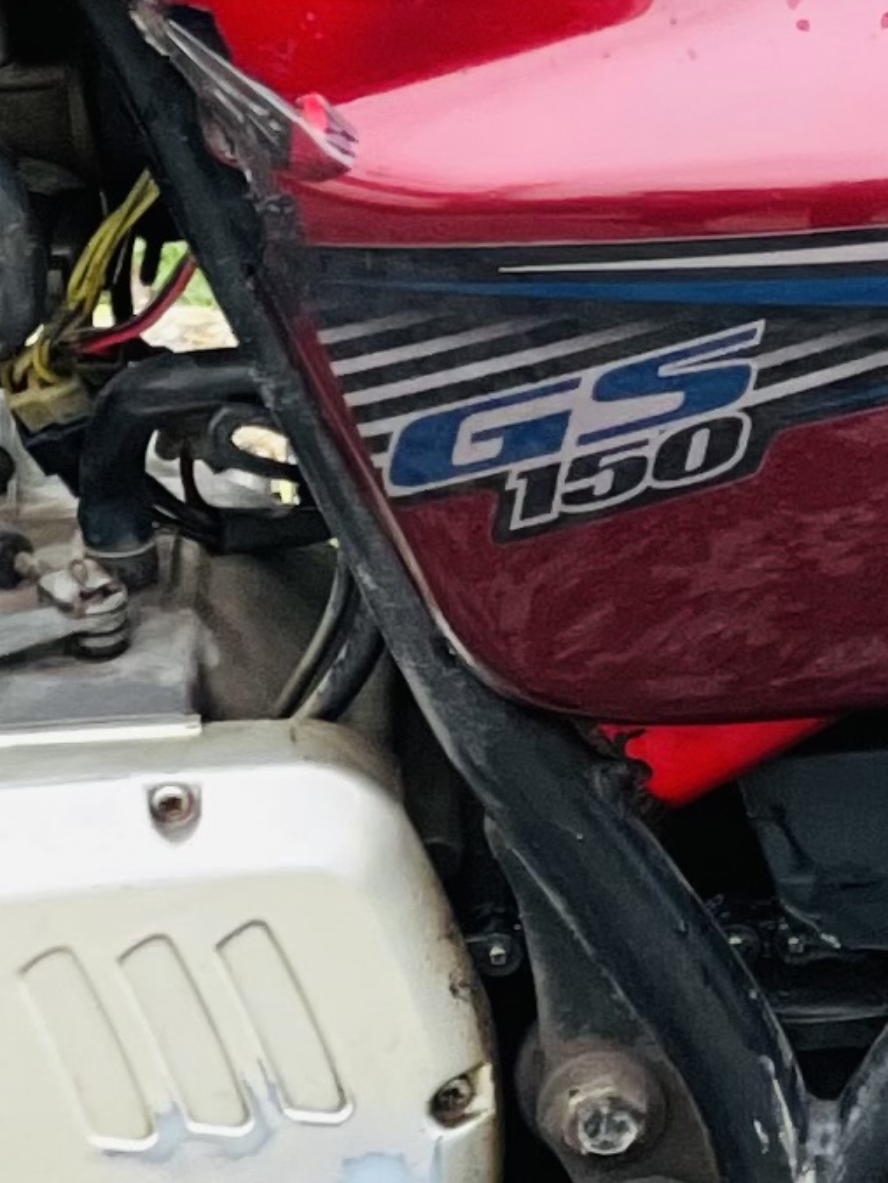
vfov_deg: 5.2
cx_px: 2281
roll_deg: -0.1
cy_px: 486
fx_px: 13028
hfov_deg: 3.8
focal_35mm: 381
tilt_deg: -19.7
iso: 100
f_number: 2.2
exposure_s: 1/121
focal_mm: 7.5
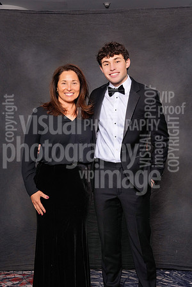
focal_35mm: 56
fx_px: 444
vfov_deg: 35.9
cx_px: 96
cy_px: 144
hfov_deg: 24.4
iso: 400
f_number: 8
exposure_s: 1/125
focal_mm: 37
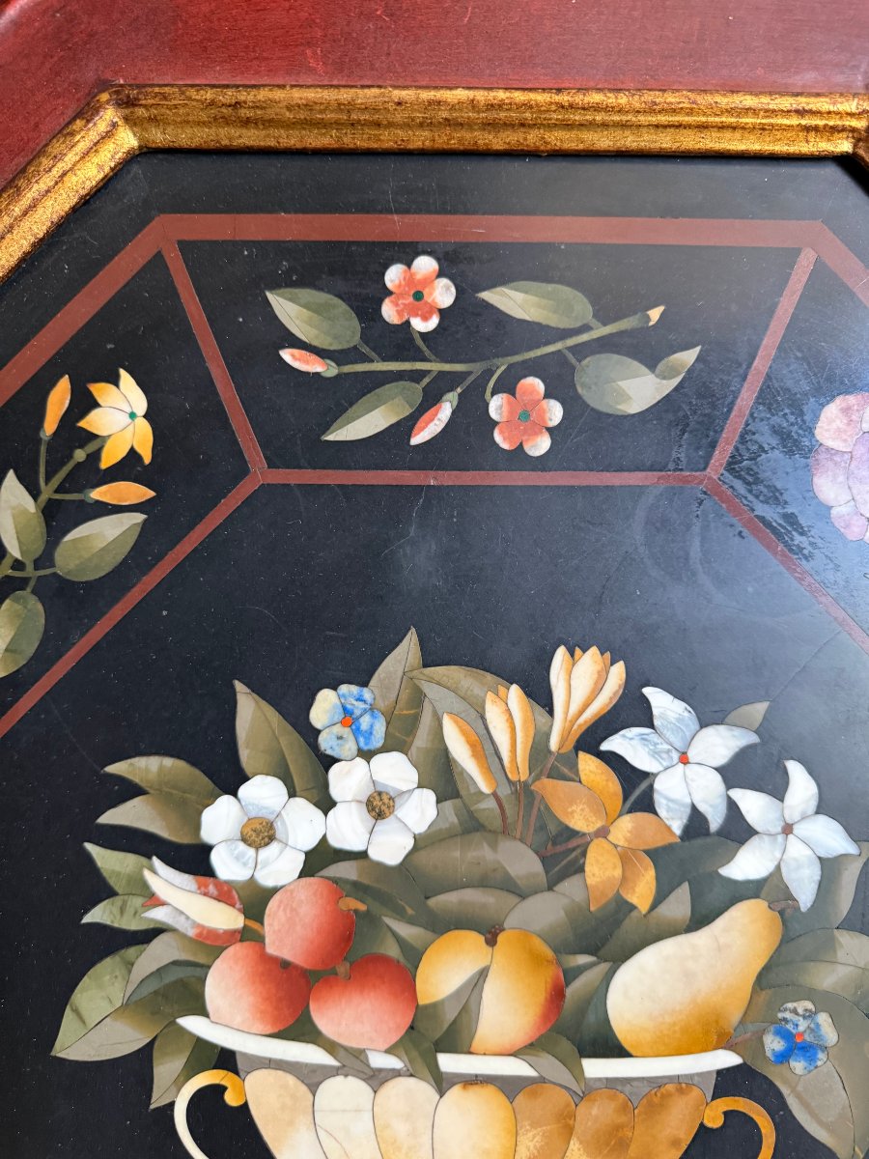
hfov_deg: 56.8
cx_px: 434
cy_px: 580
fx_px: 803
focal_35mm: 24
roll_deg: -1.5
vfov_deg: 71.6
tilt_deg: -9.6
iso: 400
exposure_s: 1/60
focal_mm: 6.76
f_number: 1.78
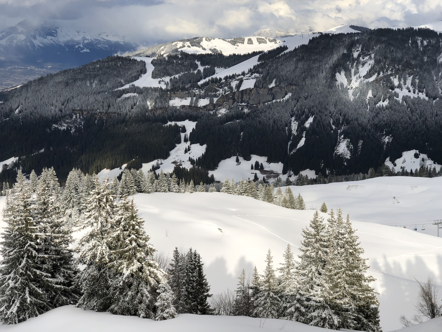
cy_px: 166
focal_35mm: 52
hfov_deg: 36.8
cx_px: 221
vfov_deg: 28.0
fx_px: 664
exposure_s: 1/2315
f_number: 2.4
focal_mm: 6
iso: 16
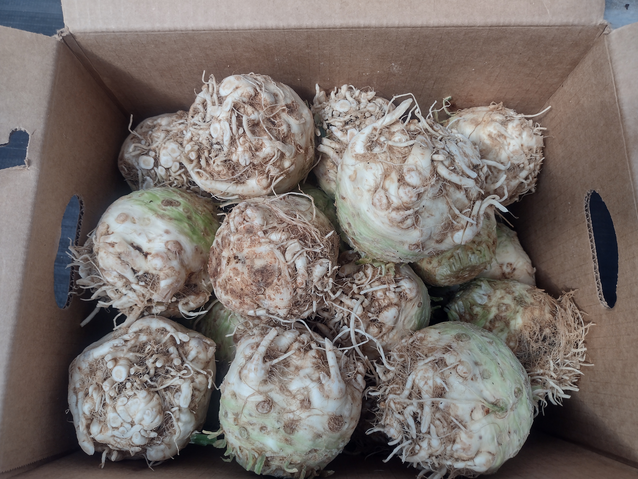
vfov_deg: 51.4
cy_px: 240
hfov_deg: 65.3
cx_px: 319
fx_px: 498
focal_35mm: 27
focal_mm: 4.71
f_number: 1.7
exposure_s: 1/285
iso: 100
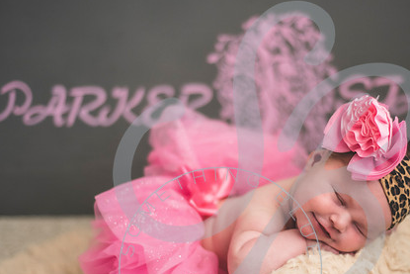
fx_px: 832
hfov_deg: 27.6
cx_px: 261
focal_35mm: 73
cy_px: 183
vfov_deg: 18.6
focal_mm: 50
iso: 1250
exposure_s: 1/125
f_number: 1.8
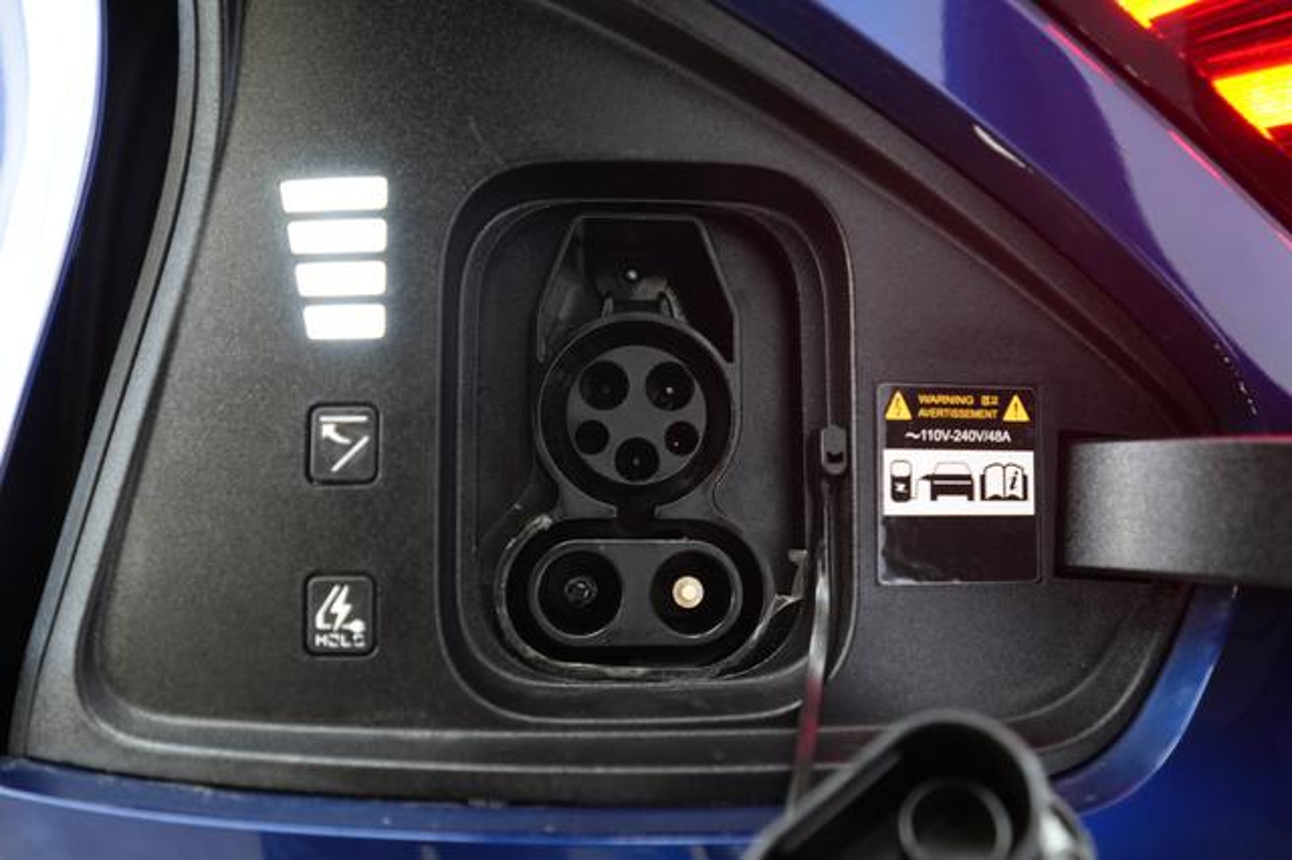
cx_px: 646
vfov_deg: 46.4
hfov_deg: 65.5
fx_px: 1004
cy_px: 430
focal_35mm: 28
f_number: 2.8
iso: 2000
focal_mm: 28
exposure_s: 1/60
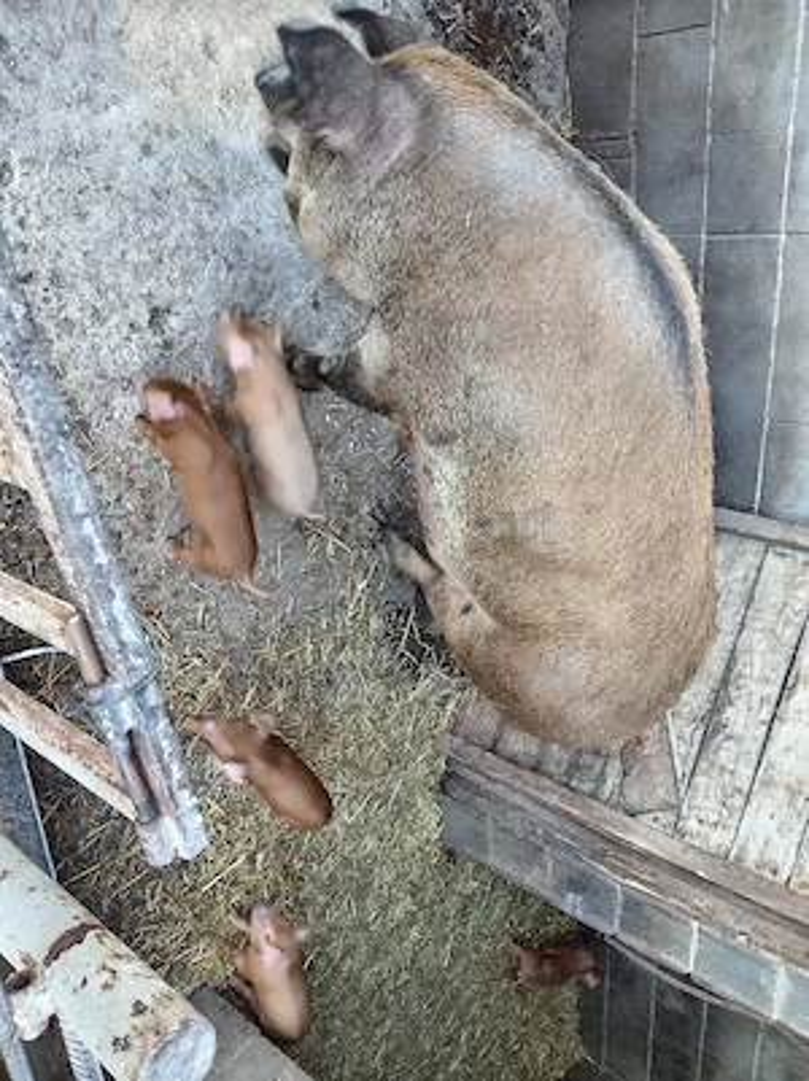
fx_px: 843
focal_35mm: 27
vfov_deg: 65.4
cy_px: 540
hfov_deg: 51.3
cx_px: 404
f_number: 1.8
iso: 311
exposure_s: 1/25
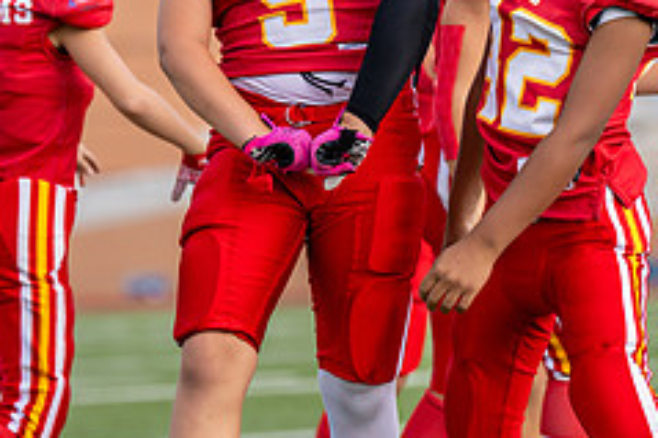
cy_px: 51
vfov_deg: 4.1
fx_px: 6064
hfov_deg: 6.2
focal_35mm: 332
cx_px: 479
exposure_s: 1/2500
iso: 320
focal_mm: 126
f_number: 2.8
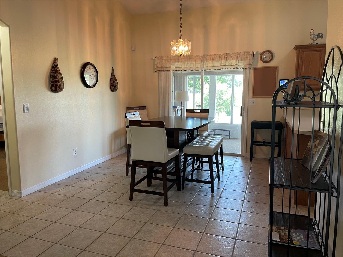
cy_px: 128
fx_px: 258
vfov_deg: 53.1
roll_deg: +0.7
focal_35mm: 26
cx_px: 172
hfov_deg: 67.3
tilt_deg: -7.8
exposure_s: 1/60
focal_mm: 4.2
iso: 100
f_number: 1.6
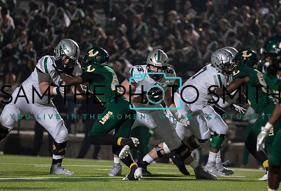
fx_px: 2796
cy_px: 94
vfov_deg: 3.9
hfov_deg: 5.8
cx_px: 178
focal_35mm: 356
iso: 3200
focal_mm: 200
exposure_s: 1/1250
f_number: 2.8
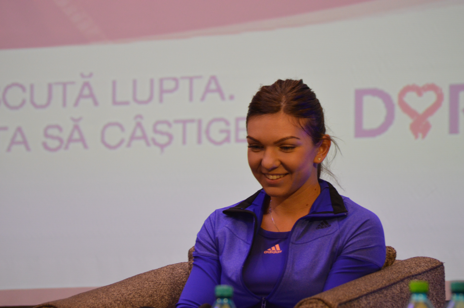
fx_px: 2897
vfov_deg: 6.1
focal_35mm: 225
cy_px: 154
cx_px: 232
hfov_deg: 9.2
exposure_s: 1/160
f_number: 4.5
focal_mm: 150
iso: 1600
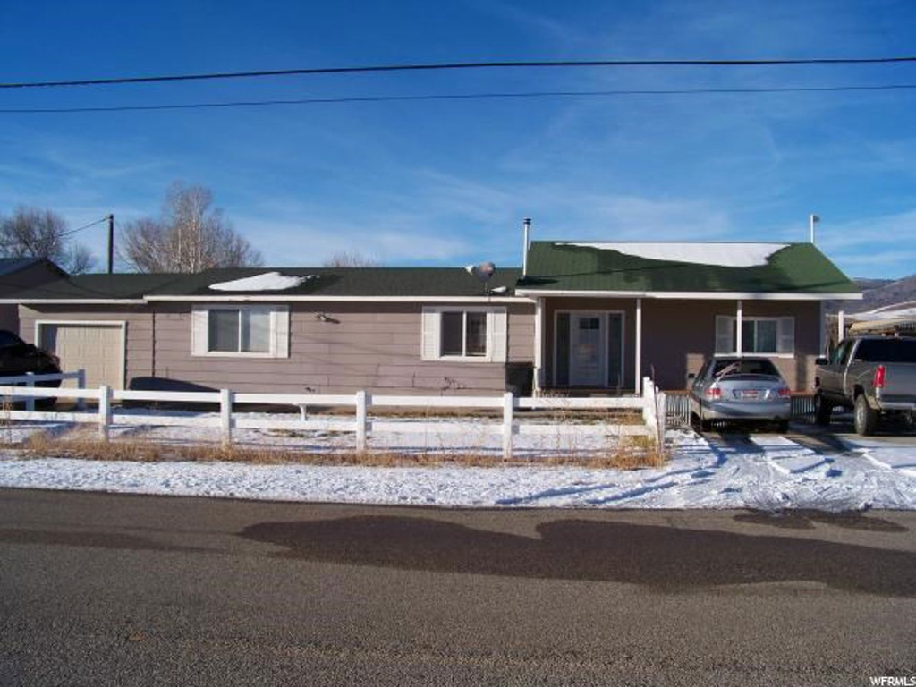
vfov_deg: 42.9
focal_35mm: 33
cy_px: 344
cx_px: 458
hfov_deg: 55.4
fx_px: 873
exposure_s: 1/640
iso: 64
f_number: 4
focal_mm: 5.85
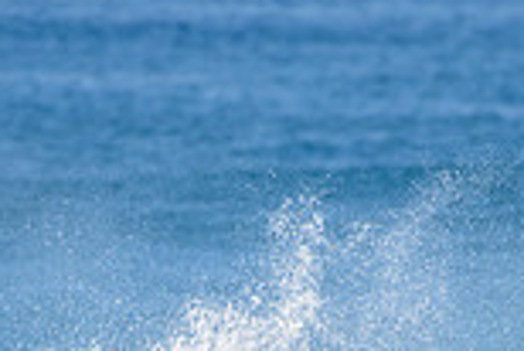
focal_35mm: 1878
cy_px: 526
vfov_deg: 0.7
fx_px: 27361
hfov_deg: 1.1
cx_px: 265
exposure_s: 1/2500
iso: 320
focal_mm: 500
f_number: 5.6
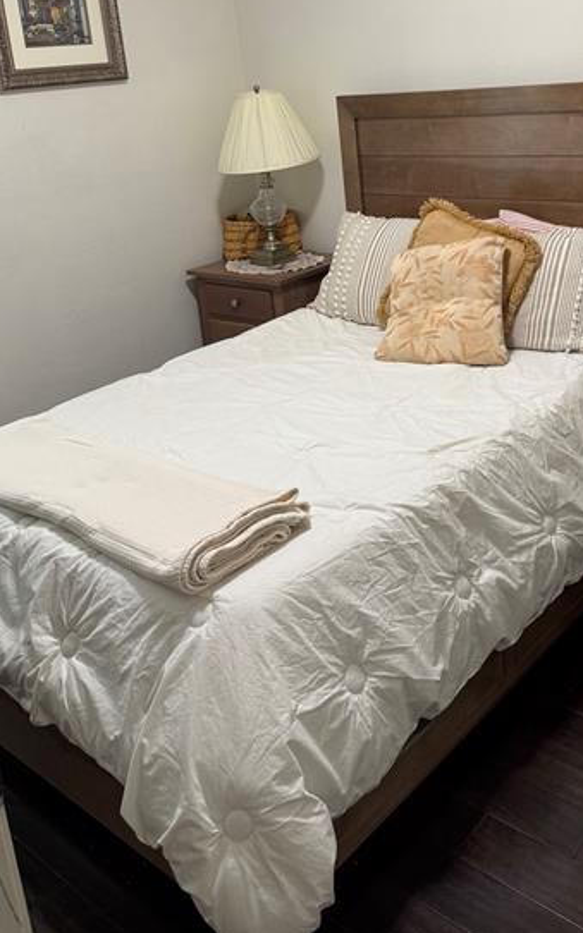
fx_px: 916
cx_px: 385
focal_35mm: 36
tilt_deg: -11.4
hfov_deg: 35.0
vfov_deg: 52.6
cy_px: 282
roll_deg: +5.9
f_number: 1.78
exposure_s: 1/60
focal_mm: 6.76
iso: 160
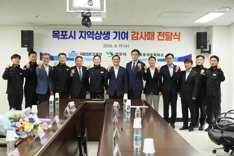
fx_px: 312
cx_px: 117
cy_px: 78
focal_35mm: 48
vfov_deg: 28.1
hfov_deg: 41.1
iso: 2500
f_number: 4
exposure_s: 1/160
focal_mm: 48
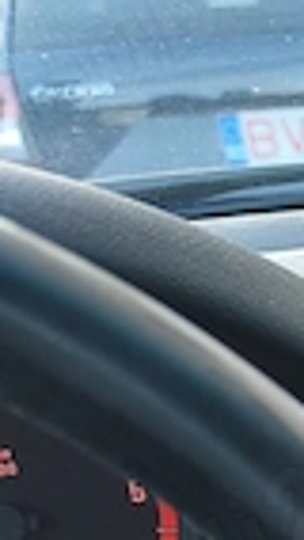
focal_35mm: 106
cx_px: 1068
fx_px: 1517
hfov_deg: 8.4
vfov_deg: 19.4
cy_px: 578
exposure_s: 1/50
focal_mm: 6.14
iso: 500
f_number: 1.65
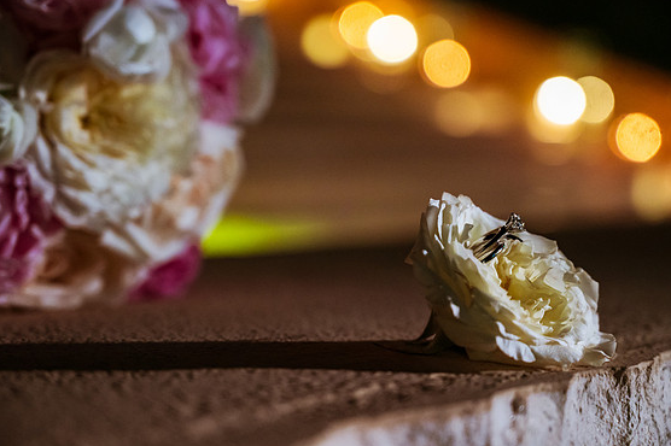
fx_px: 1360
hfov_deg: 27.7
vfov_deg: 18.6
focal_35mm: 73
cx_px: 338
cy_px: 219
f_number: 4
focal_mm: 70
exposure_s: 1/80
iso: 5000
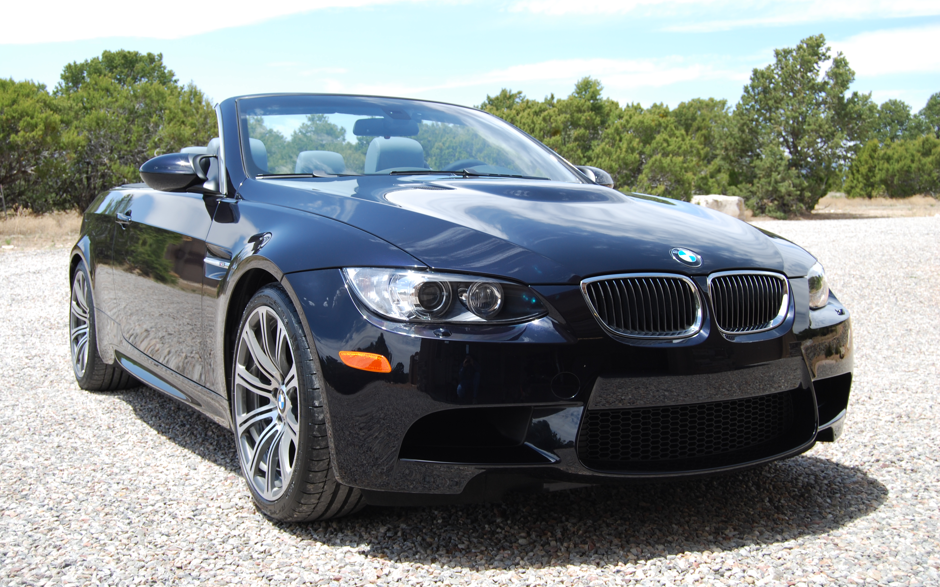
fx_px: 1102
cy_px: 278
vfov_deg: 29.9
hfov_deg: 46.2
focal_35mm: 43
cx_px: 471
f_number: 6.3
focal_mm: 28
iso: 100
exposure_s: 1/160
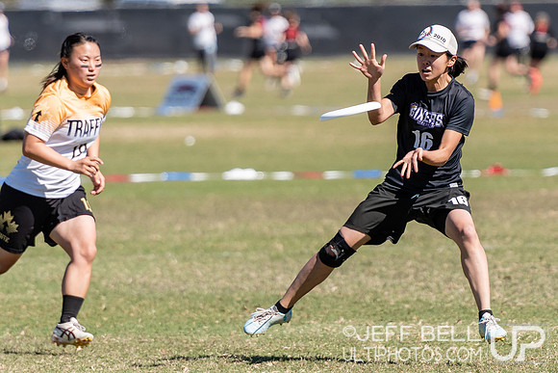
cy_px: 162
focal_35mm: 534
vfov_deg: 2.6
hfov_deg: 3.9
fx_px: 8284
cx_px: 422
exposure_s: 1/2500
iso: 100
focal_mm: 200
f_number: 2.8
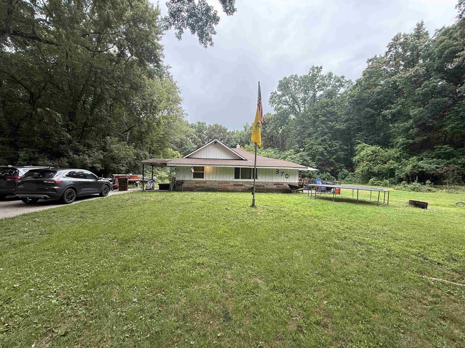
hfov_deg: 102.1
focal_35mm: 14
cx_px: 232
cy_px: 174
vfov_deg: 85.7
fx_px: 188
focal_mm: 2.22
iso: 64
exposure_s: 1/110
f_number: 2.2
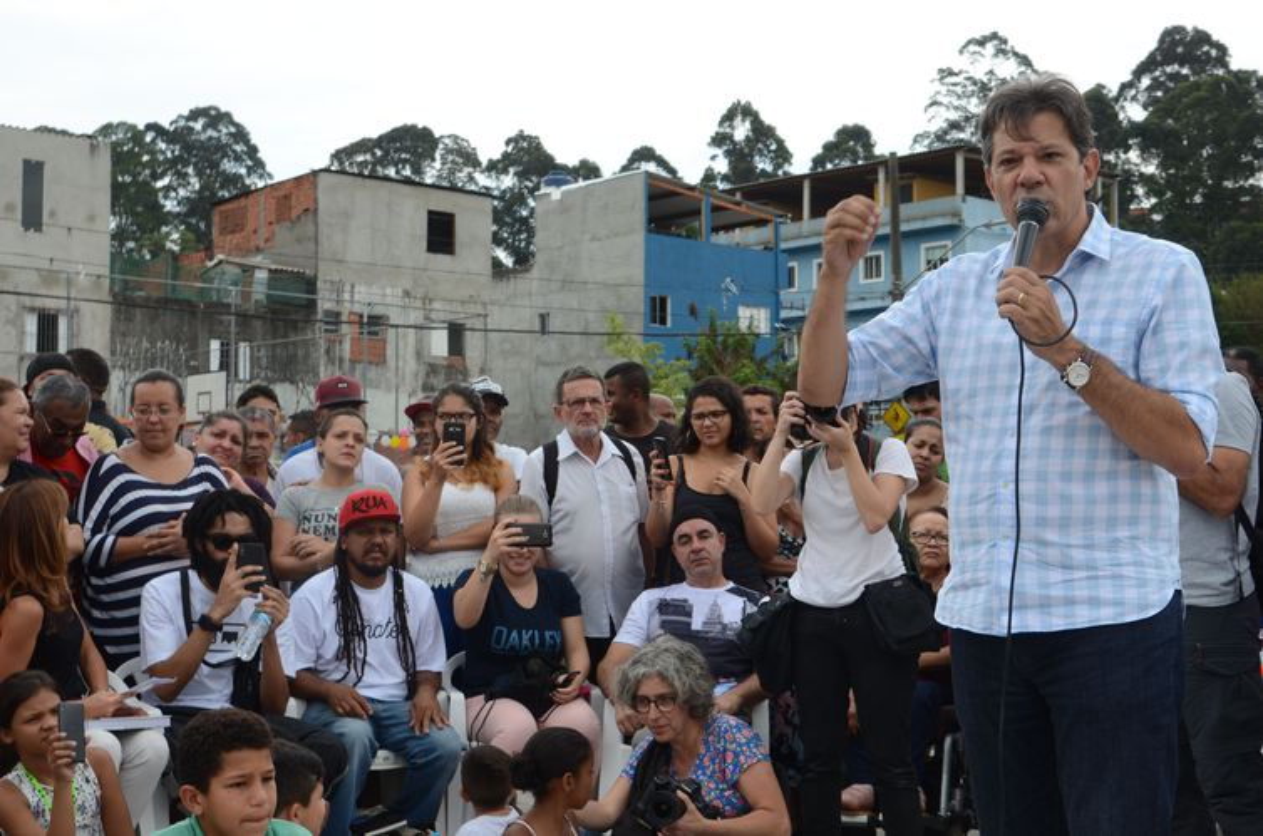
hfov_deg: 41.2
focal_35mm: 48
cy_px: 418
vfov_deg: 27.9
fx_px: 1680
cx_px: 632
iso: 100
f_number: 6.3
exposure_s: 1/160
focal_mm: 32
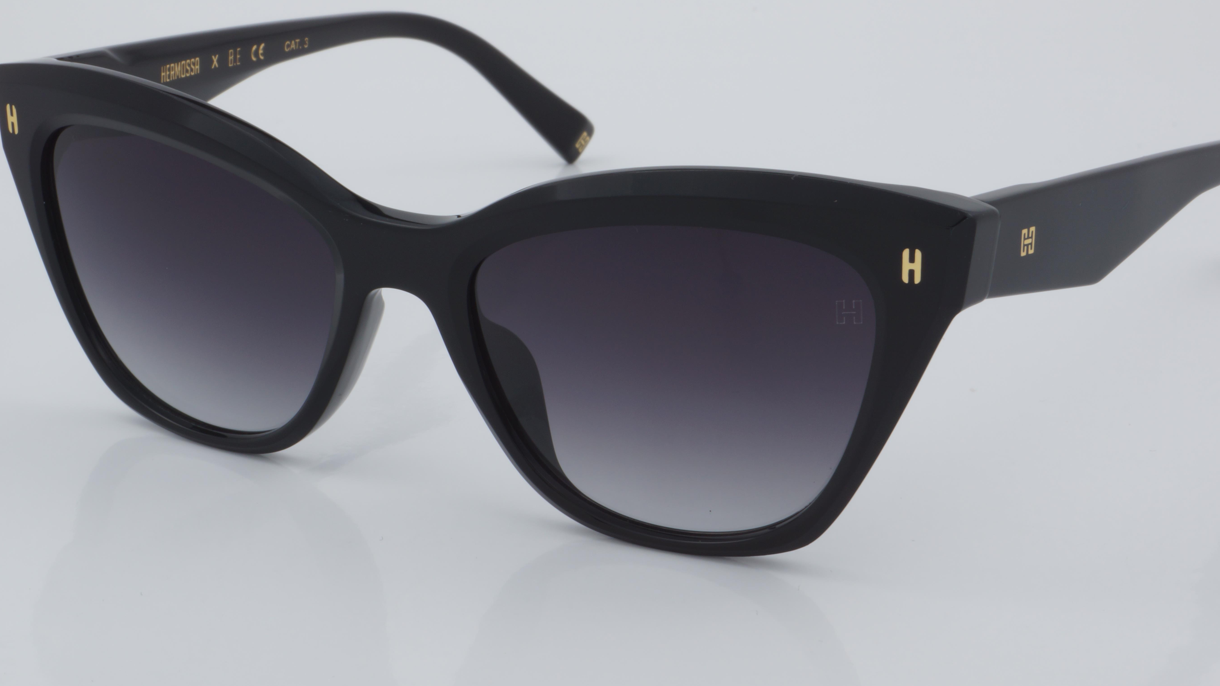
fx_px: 2814
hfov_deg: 24.5
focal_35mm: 87
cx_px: 638
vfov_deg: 13.9
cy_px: 277
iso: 100
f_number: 32
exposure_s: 1/4
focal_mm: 50
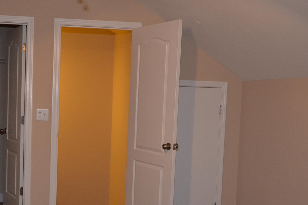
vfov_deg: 24.6
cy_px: 139
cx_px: 96
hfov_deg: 35.9
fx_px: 468
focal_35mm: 55
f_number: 2.8
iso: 1250
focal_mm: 25
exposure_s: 1/60
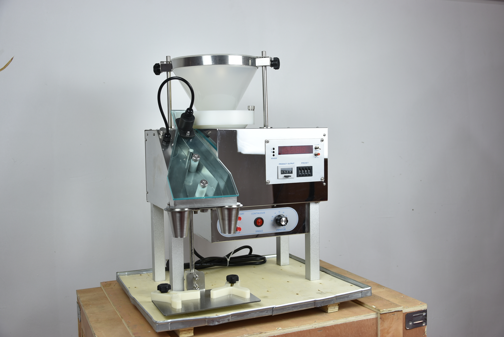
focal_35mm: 39
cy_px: 168
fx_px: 546
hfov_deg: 49.5
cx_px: 252
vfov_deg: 34.3
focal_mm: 26
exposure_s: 1/15
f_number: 4
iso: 100
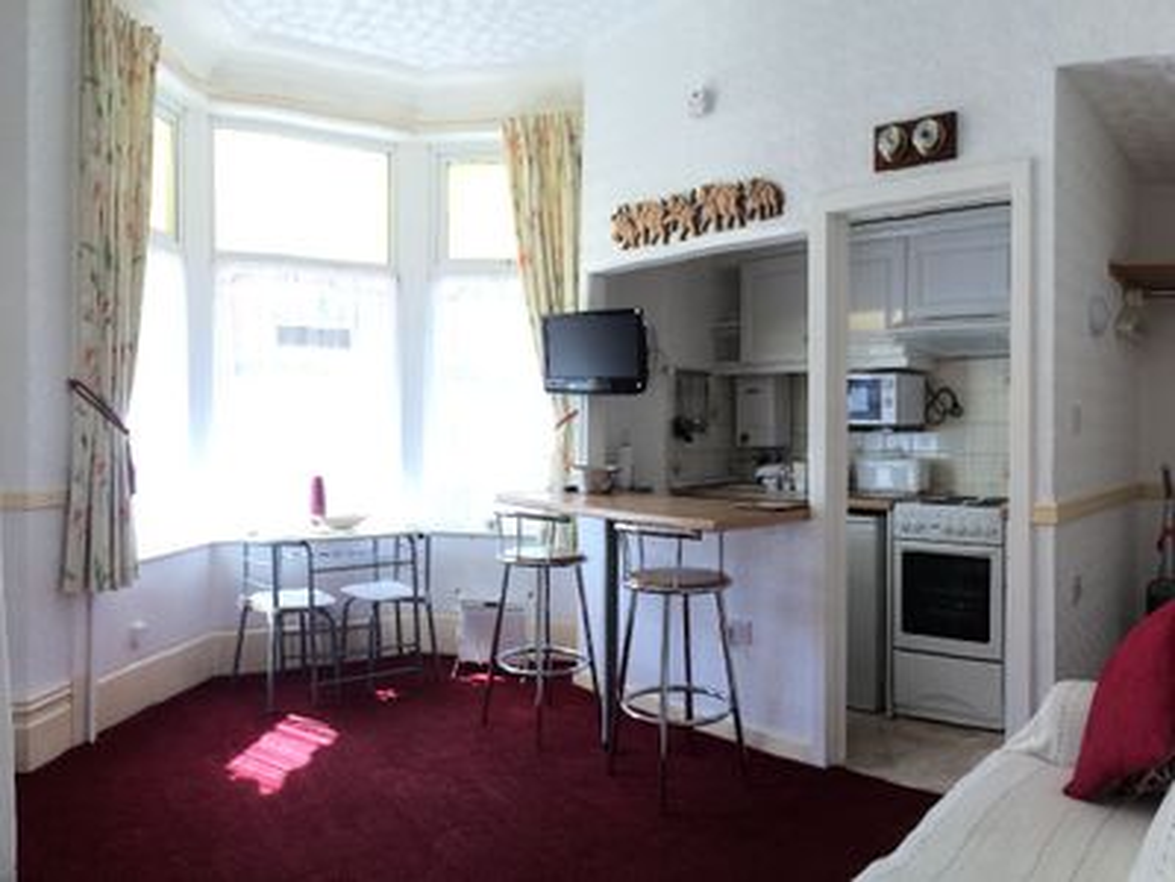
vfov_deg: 46.8
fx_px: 1018
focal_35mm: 30
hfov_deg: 60.0
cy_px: 441
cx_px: 588
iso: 160
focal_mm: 4.12
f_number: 2.2
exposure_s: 1/150
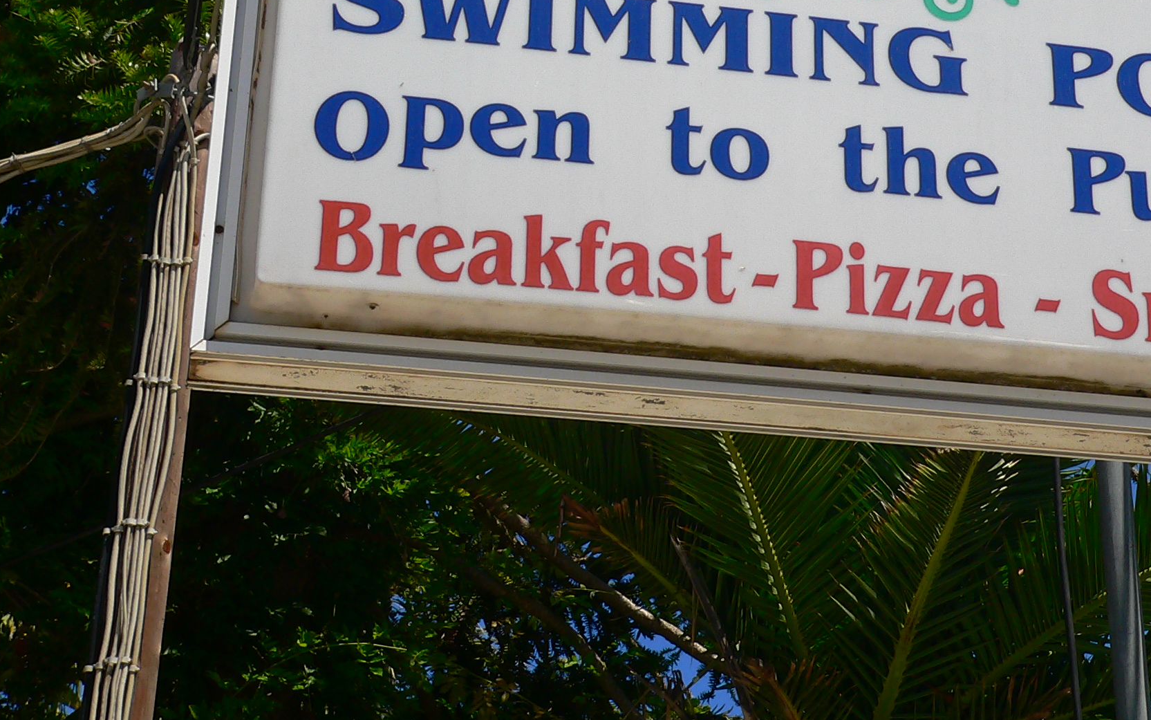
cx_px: 808
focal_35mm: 88
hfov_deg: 23.4
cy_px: 124
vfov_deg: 14.7
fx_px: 2761
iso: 80
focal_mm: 9.1
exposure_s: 1/500
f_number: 5.6
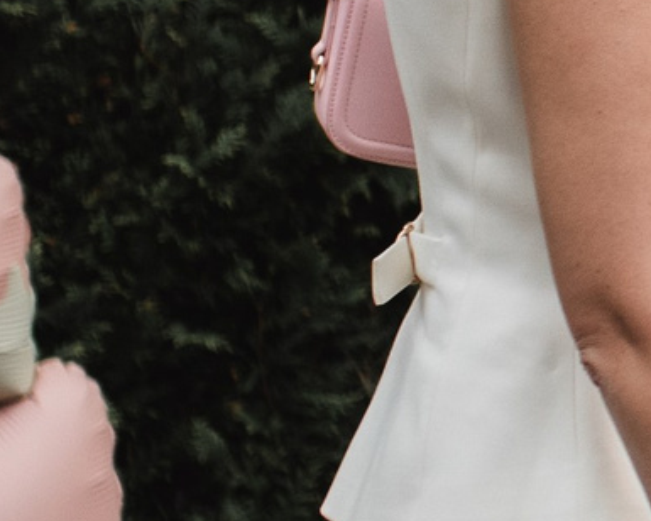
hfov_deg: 7.1
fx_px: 4778
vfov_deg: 6.2
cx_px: 1826
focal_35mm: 248
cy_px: -158
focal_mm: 35
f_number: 2.5
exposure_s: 1/1000
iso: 800
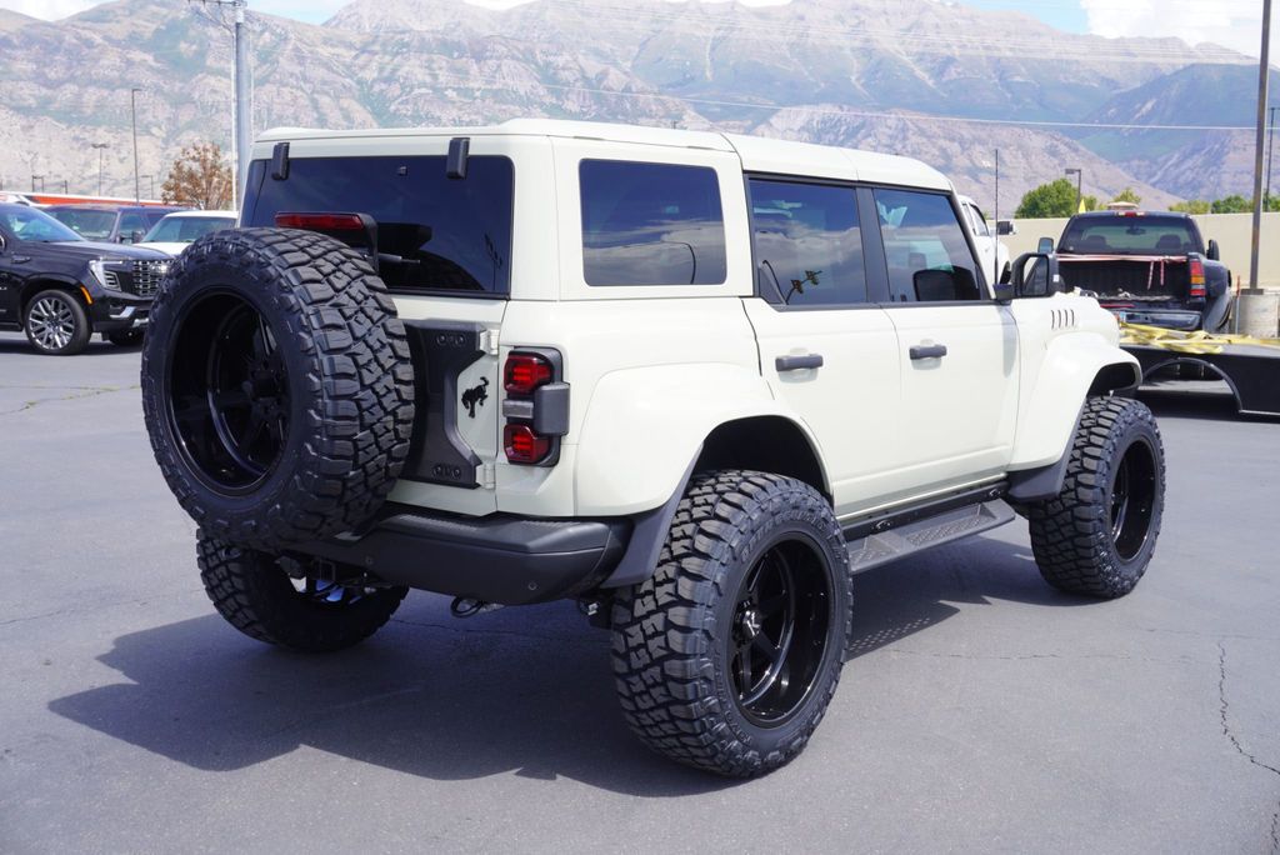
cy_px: 428
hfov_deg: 47.9
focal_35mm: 40
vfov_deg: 33.1
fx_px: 1441
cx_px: 640
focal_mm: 27
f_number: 9
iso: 100
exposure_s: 1/100
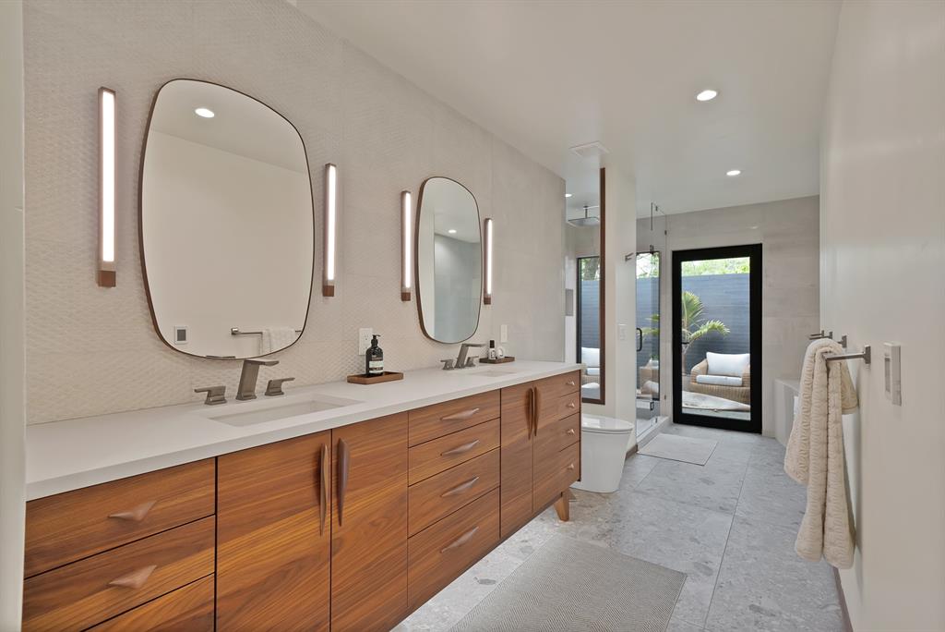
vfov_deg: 73.8
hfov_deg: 96.7
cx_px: 472
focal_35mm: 16
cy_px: 316
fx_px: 420
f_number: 9
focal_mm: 16
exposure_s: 1/4
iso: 640
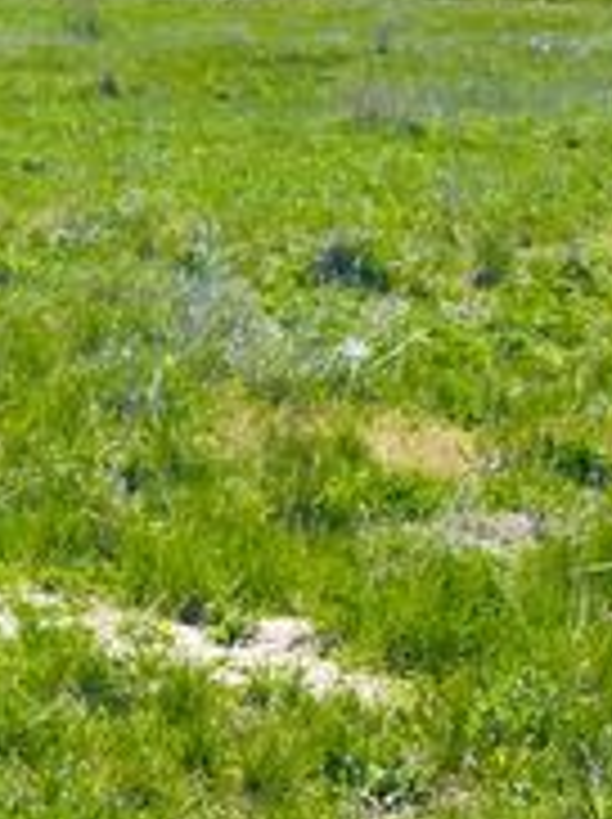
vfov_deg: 8.4
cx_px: 432
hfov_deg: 6.3
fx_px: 5553
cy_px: 754
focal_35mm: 235
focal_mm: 7.5
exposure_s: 1/847
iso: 20
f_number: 2.2
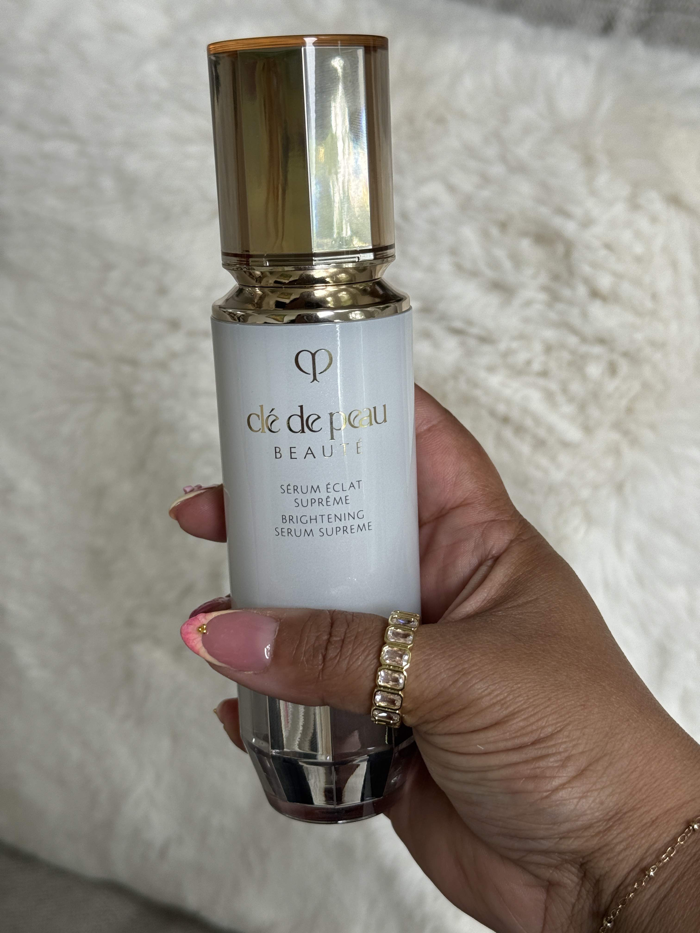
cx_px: 350
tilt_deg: -49.0
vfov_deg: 39.7
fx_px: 1294
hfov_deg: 30.3
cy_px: 466
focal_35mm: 48
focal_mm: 6.76
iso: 64
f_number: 1.78
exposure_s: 1/258
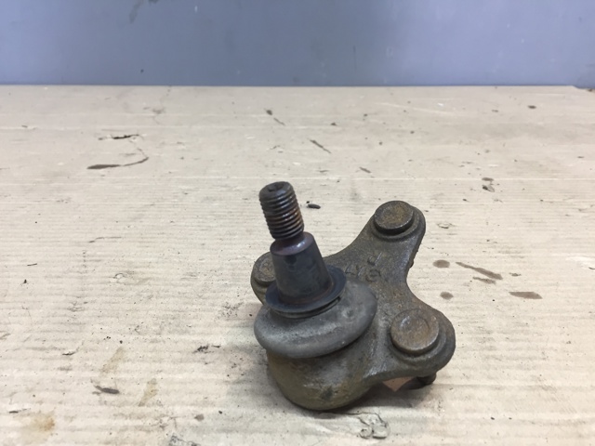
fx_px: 498
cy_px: 223
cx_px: 298
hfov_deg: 61.7
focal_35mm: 29
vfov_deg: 48.2
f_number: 2.2
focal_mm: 4.15
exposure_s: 1/33
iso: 80
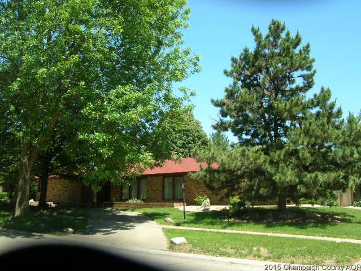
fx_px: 376
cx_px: 180
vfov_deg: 39.7
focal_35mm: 36
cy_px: 136
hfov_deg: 51.3
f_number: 3.7
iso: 50
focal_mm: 6
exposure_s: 1/260
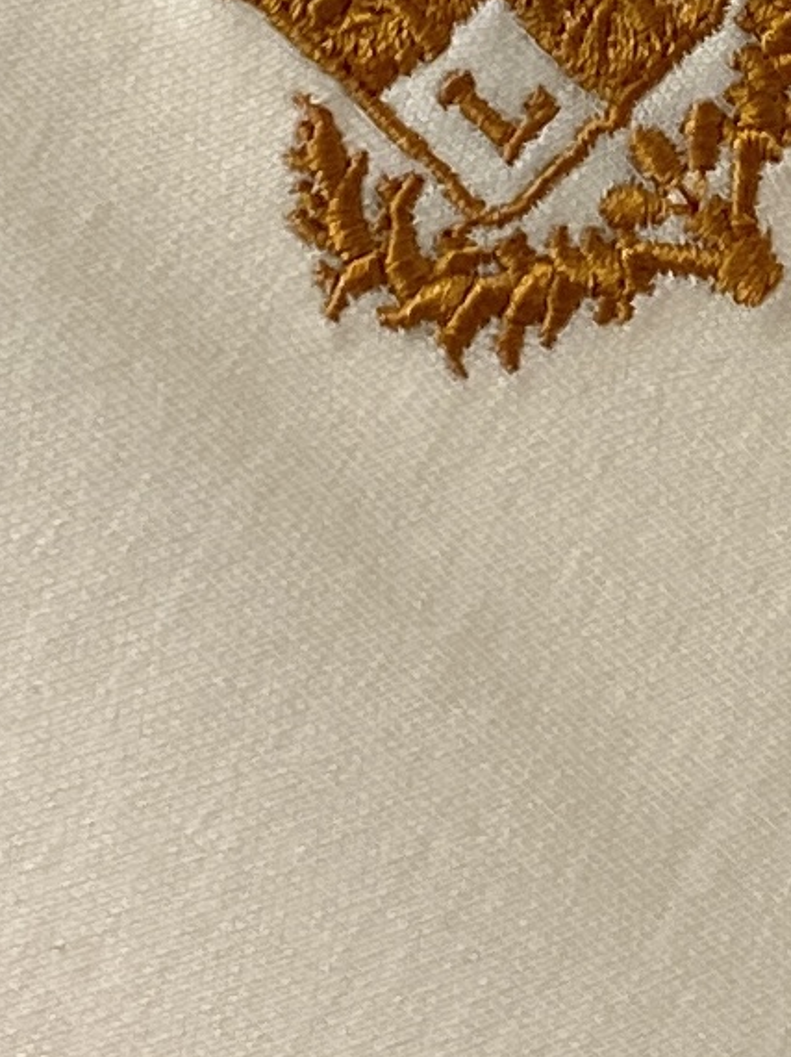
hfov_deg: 27.8
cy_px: 149
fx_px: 1586
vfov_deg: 35.1
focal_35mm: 52
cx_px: 545
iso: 50
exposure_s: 1/122
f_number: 1.8
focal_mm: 4.25
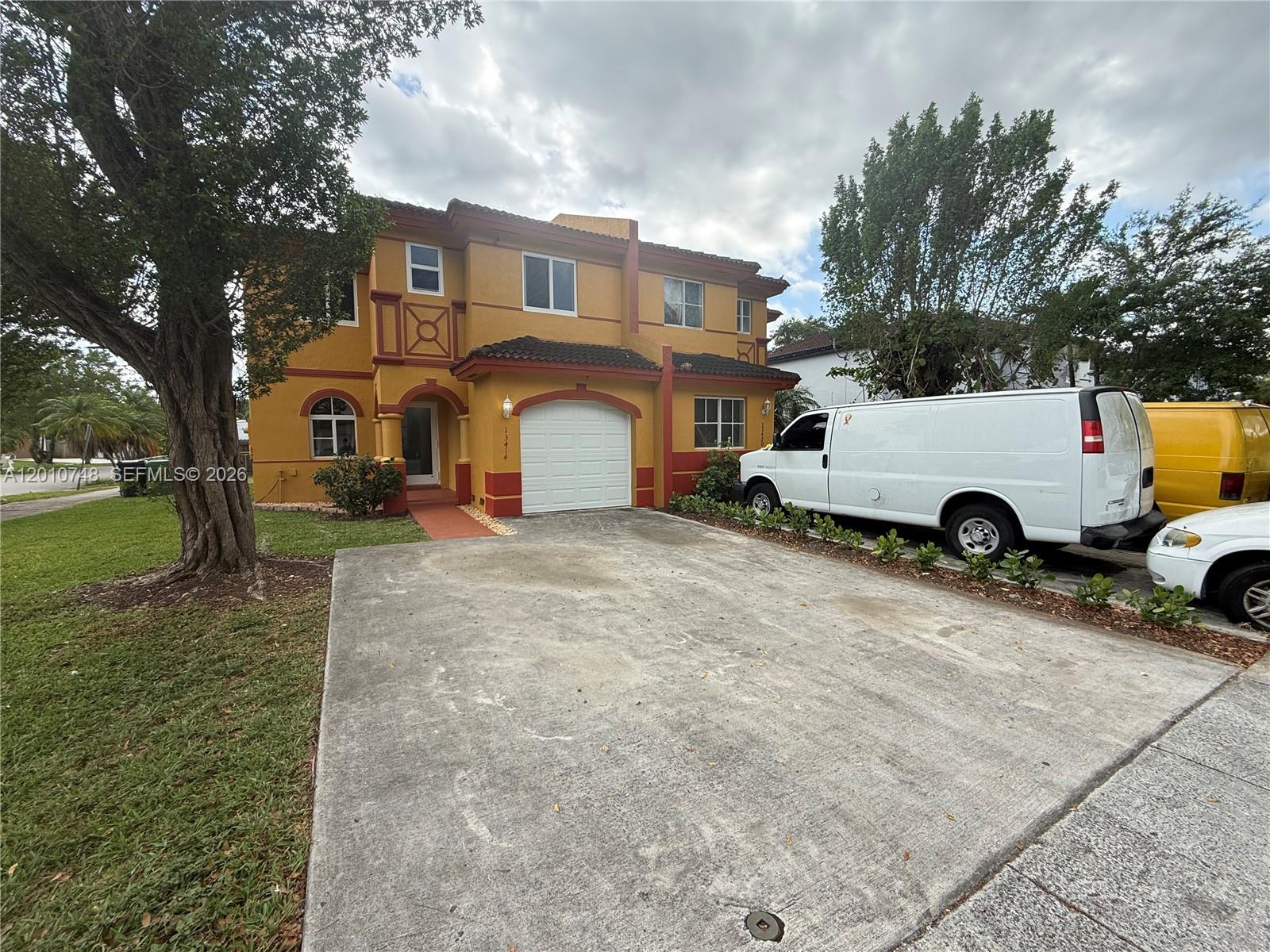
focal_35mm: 14
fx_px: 514
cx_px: 635
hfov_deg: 102.1
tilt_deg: -2.6
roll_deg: +0.3
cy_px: 476
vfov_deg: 85.7
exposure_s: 1/498
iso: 50
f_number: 2.2
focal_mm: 2.22
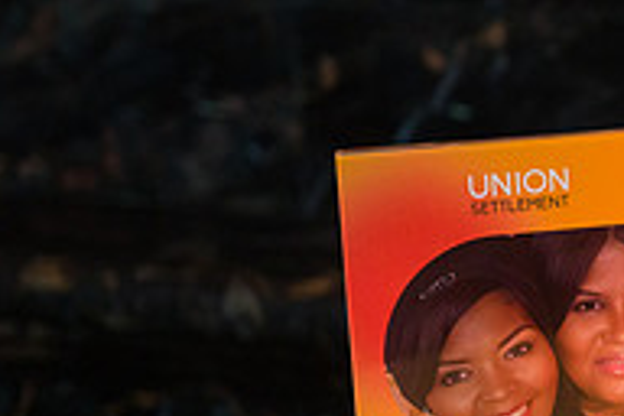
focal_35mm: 151
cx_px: 933
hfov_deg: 12.9
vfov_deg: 9.1
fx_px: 2617
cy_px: 364
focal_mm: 50
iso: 3200
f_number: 4
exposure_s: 1/200
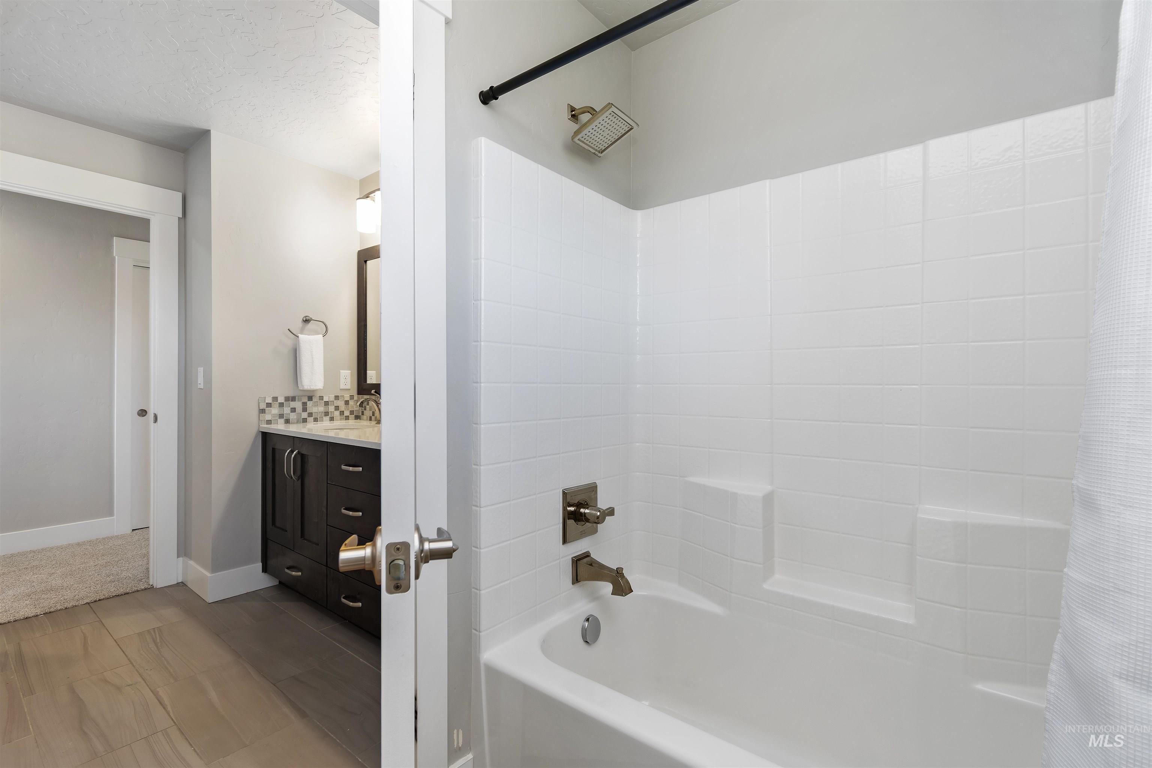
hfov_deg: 100.4
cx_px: 576
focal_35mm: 15
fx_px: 480
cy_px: 384
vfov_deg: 77.3
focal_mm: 10
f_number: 6.3
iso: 320
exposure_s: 1/3
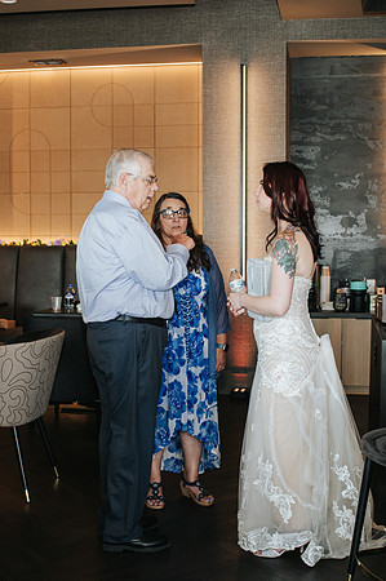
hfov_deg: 25.7
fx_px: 847
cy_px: 290
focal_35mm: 53
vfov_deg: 37.8
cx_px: 180
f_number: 3.5
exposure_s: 1/200
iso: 900
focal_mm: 35
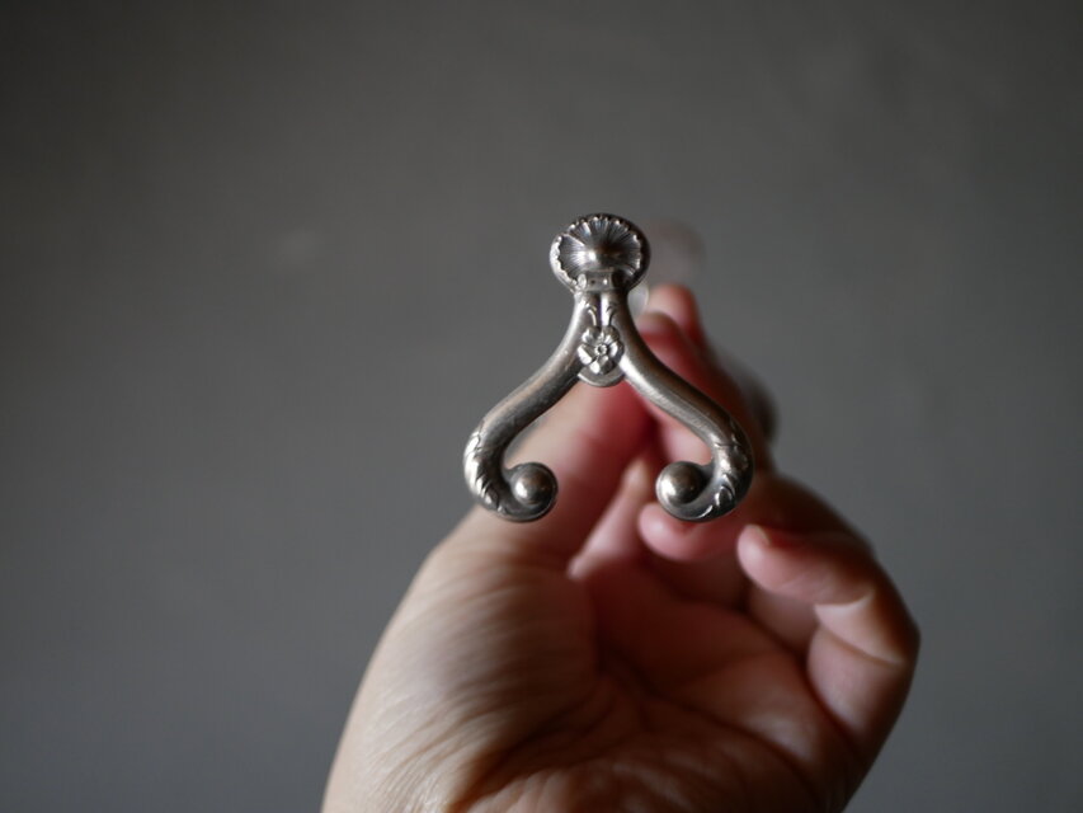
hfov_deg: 38.2
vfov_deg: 29.1
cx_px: 542
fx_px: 1565
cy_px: 406
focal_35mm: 50
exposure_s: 1/125
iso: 400
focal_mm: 25
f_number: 1.7
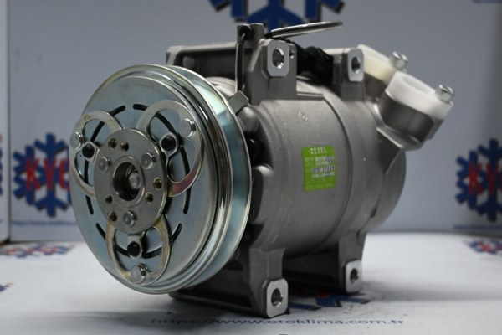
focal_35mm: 56
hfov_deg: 35.9
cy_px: 168
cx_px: 251
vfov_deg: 24.4
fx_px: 774
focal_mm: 37
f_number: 5.3
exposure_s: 1/60
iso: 720
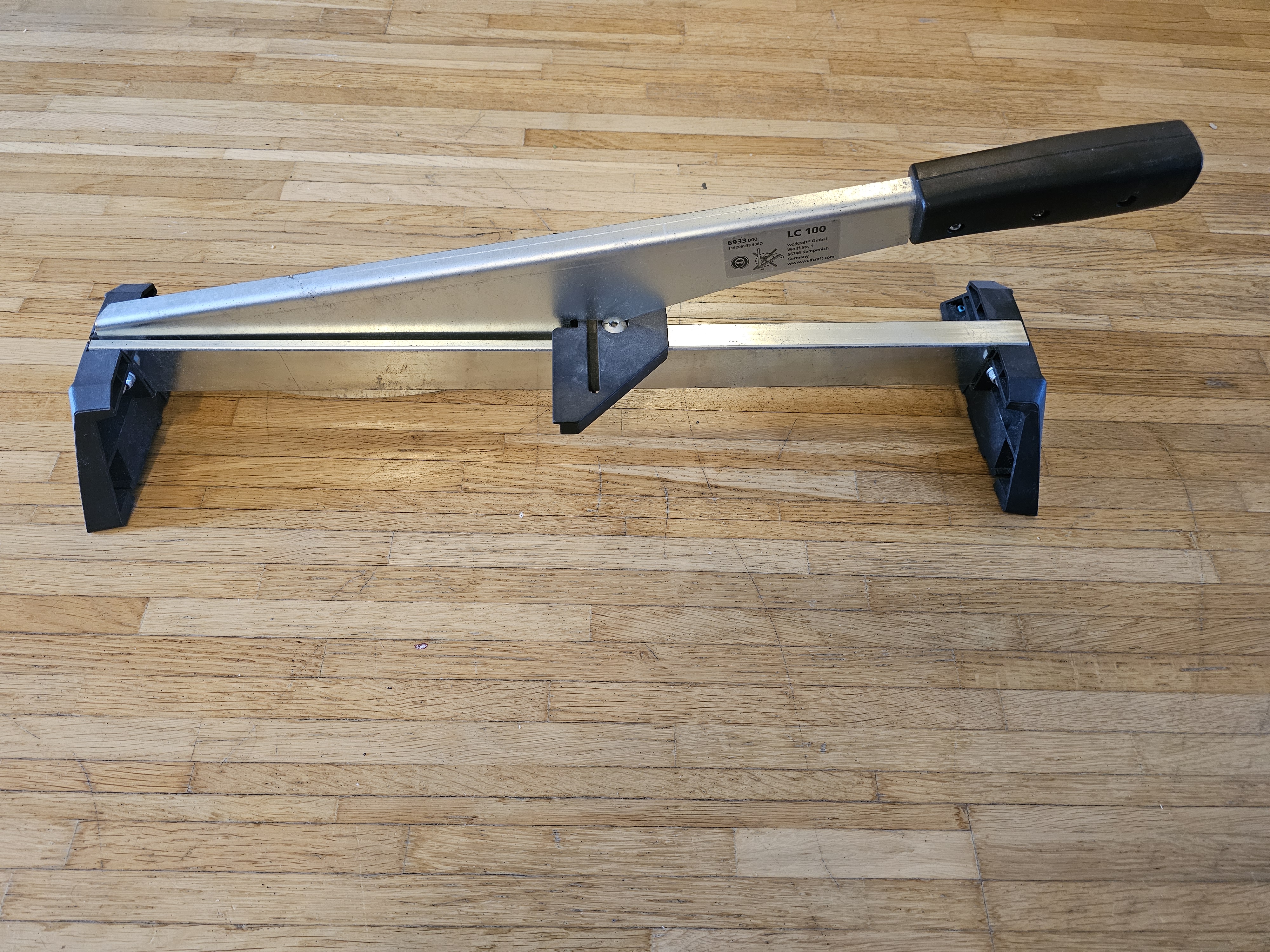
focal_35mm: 23
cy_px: 476
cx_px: 635
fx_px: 844
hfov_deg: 73.9
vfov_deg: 58.9
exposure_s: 1/100
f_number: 1.7
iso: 1000
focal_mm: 6.3
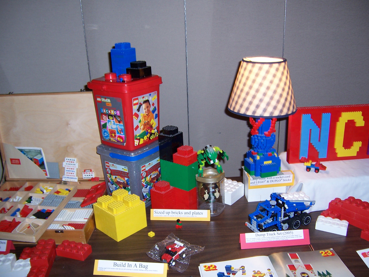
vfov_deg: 42.9
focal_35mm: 33
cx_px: 184
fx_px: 352
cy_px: 138
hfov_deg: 55.4
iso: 80
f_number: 2.8
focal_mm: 5.5
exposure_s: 1/60
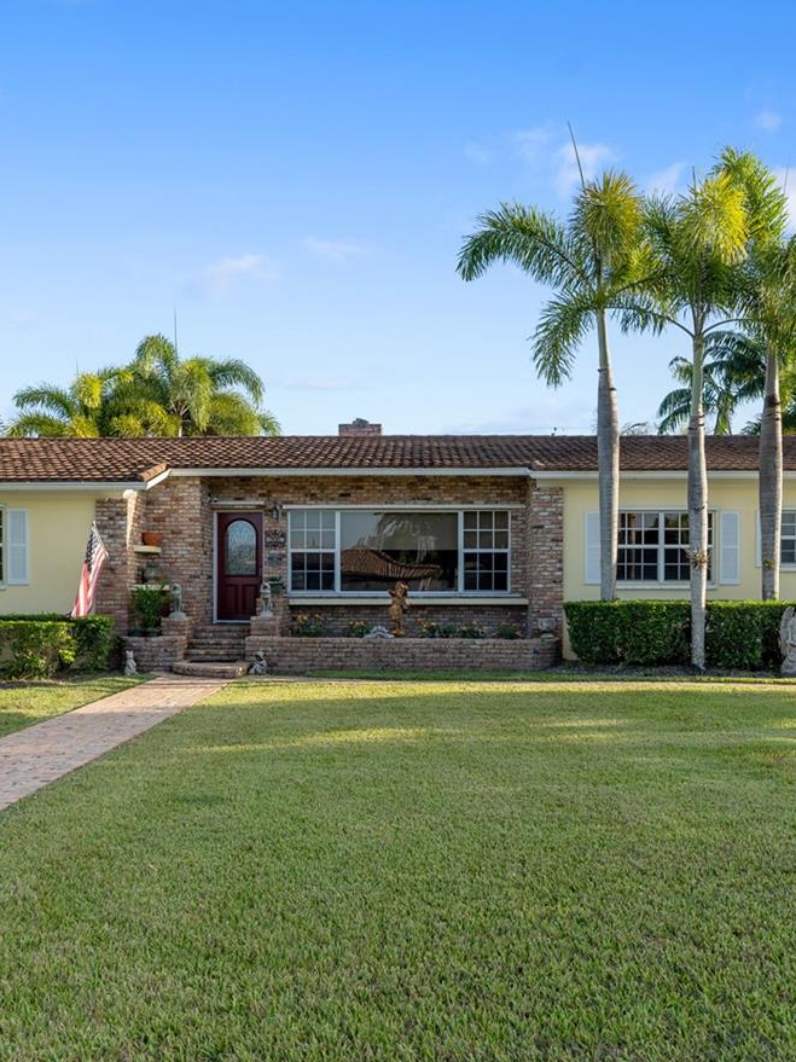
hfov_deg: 49.7
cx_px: 405
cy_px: 586
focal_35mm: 28
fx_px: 859
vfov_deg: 63.3
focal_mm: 16
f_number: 6.3
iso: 80
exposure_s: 1/640
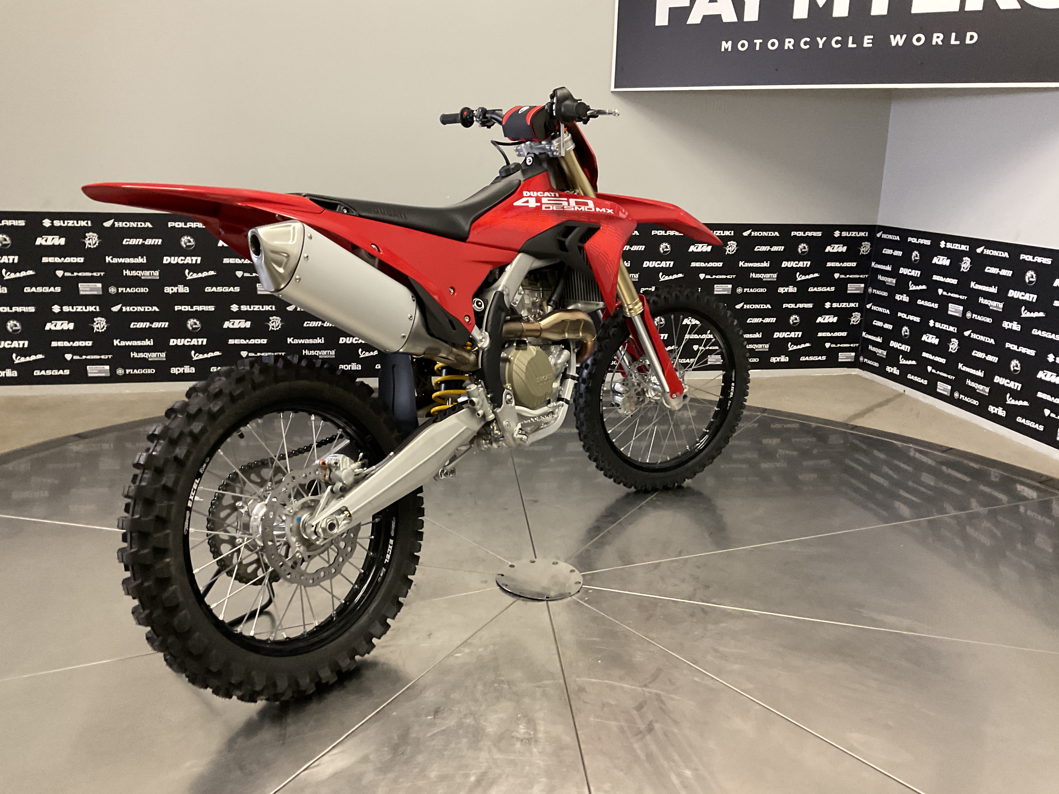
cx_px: 530
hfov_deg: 61.7
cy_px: 397
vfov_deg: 48.2
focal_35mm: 29
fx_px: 887
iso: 200
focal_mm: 3
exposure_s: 1/40
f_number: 1.8
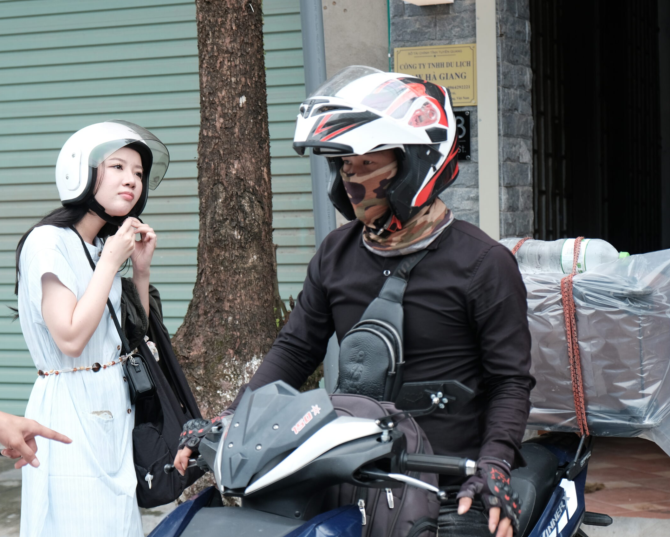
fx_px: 1646
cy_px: 268
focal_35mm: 83
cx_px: 286
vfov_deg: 18.5
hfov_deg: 23.0
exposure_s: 1/220
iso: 200
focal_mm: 48.4
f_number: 4.5
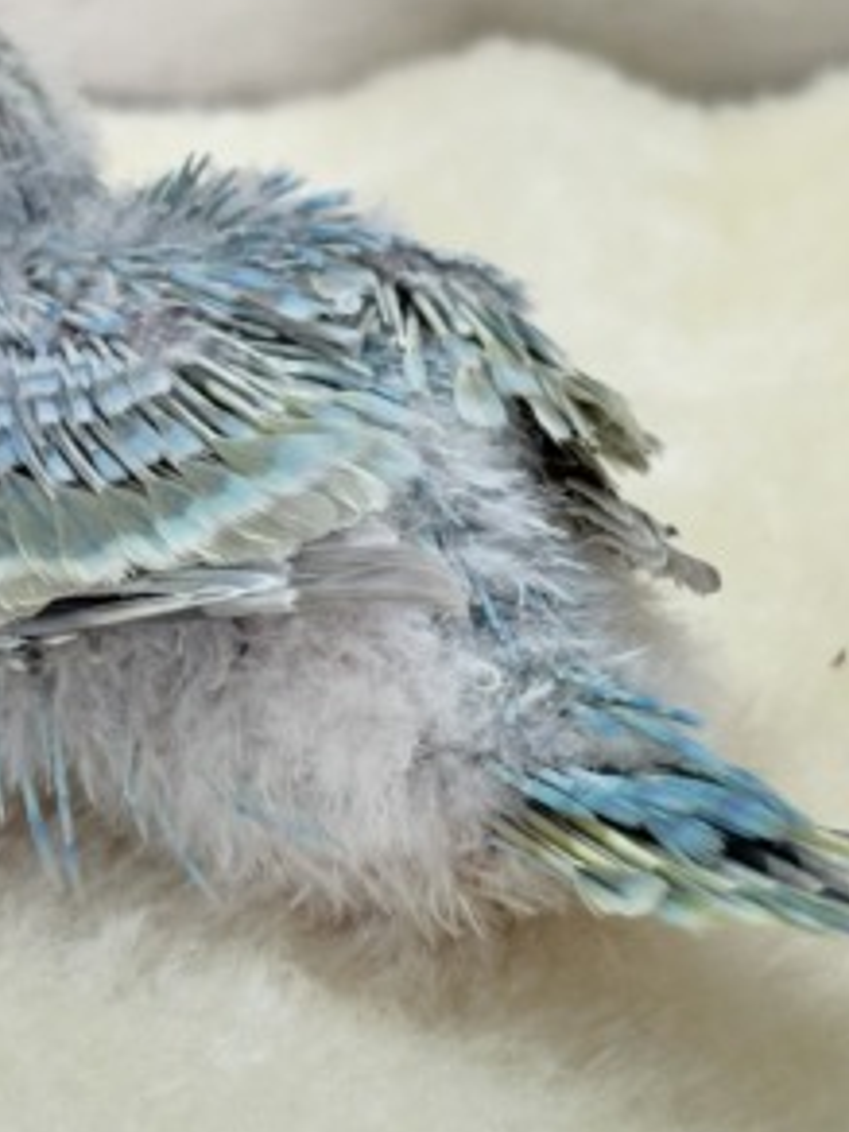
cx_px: 295
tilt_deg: -22.7
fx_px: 3728
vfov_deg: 17.3
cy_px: 512
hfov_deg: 13.0
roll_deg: -0.6
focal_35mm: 114
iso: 40
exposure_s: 1/50
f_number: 1.6
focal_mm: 5.96
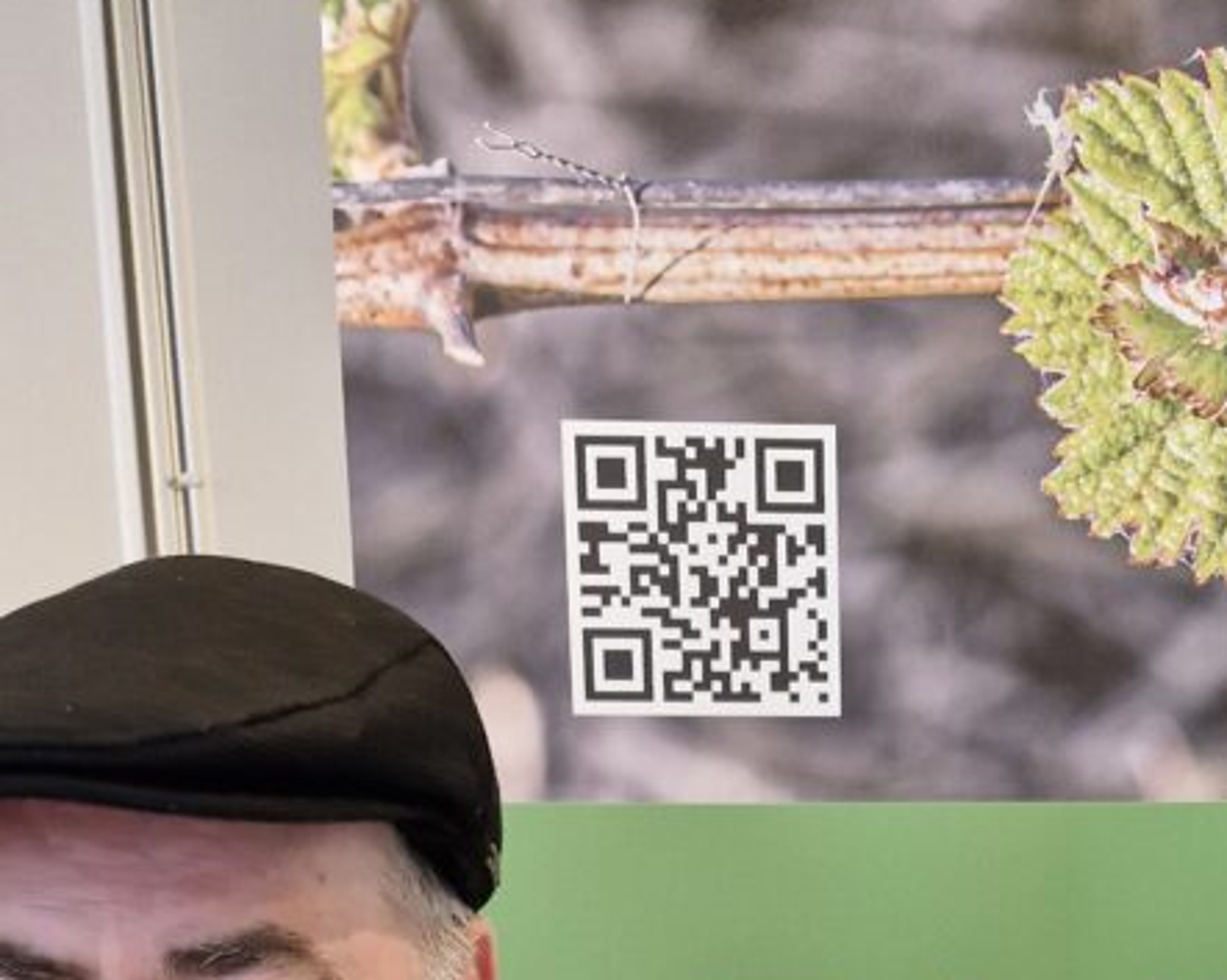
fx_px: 2214
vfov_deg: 20.2
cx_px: 872
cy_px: 1602
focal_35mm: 61
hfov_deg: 30.6
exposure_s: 1/100
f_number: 1.8
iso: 200
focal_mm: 5.54
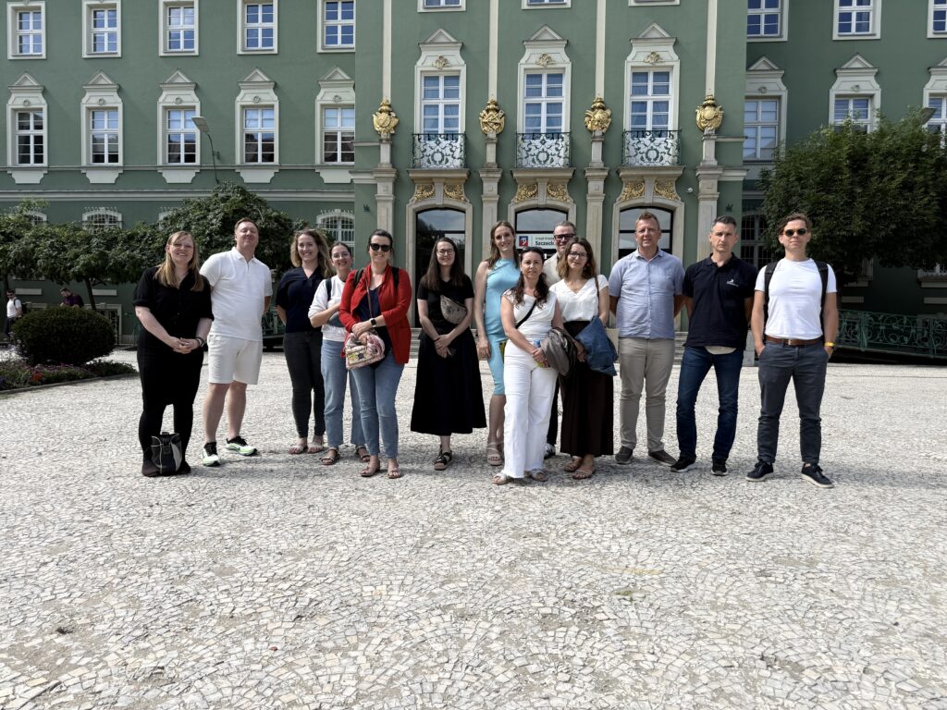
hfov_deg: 71.6
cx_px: 474
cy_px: 355
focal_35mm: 24
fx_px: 657
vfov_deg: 56.8
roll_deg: -1.8
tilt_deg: -1.9
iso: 80
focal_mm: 6.76
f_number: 1.78
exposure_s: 1/2370
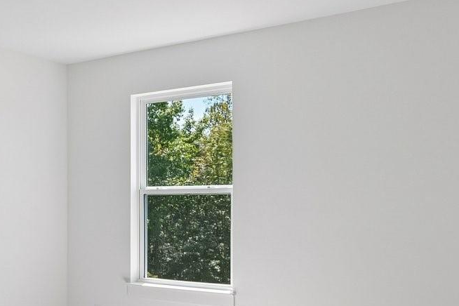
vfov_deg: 28.5
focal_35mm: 47
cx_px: 139
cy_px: 205
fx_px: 599
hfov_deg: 41.2
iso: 100
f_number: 8
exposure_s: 1/20
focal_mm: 15
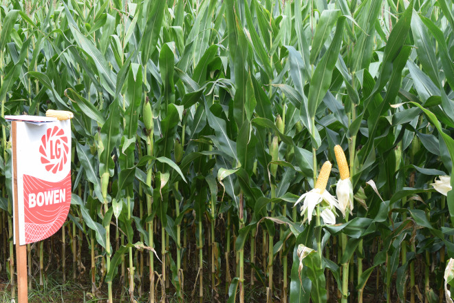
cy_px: 152
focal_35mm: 57
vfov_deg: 23.8
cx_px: 227
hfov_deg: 35.1
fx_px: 719
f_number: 8
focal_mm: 38
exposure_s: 1/250
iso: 280
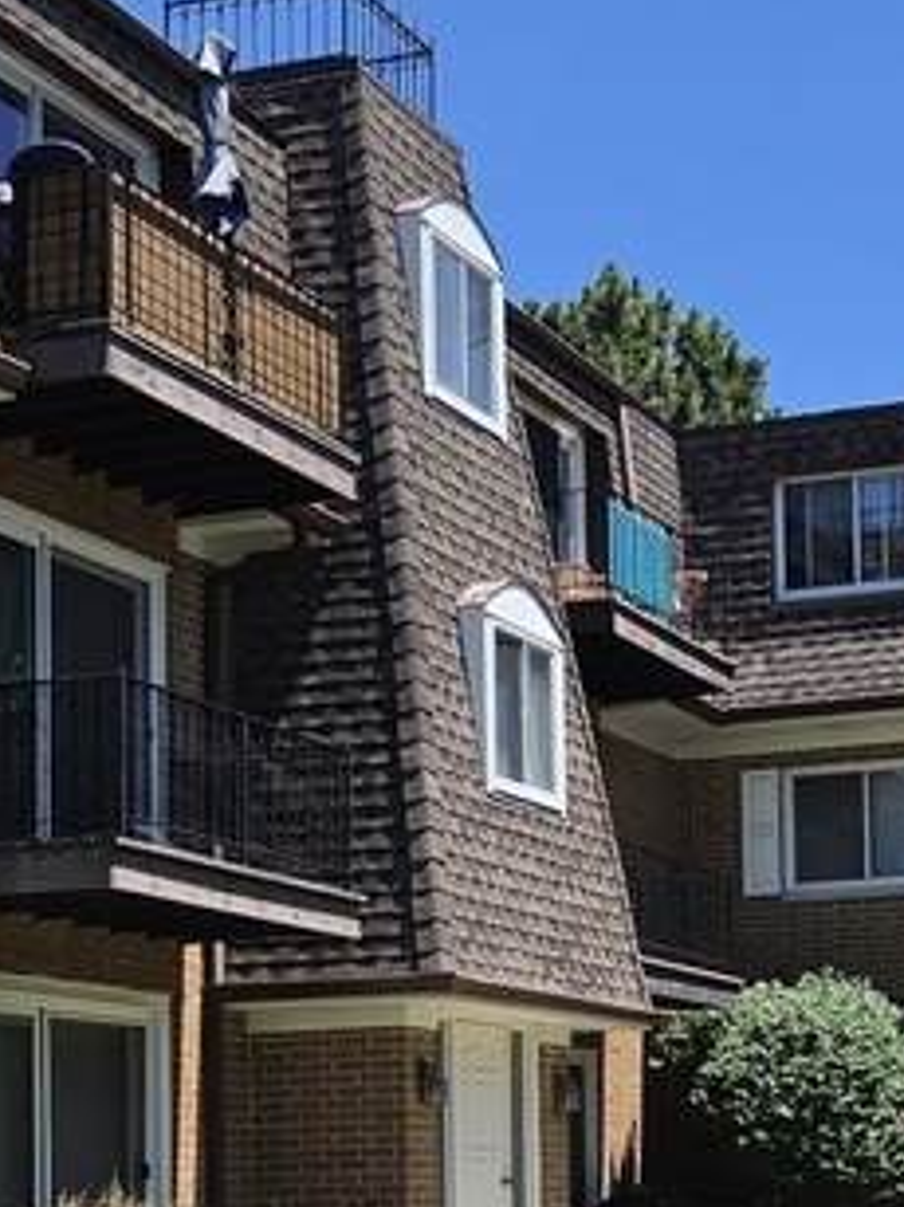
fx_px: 2822
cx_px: 664
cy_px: 1010
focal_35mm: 81
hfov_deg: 18.1
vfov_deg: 23.7
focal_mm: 5.4
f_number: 1.8
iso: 80
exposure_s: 1/3798
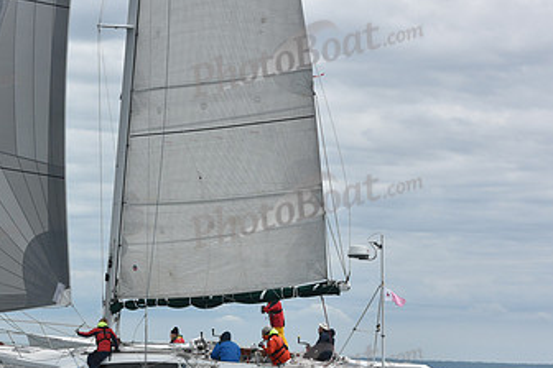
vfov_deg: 11.3
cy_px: 315
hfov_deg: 16.8
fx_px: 1859
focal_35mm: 121
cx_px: 107
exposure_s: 1/800
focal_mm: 70
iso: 250
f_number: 10
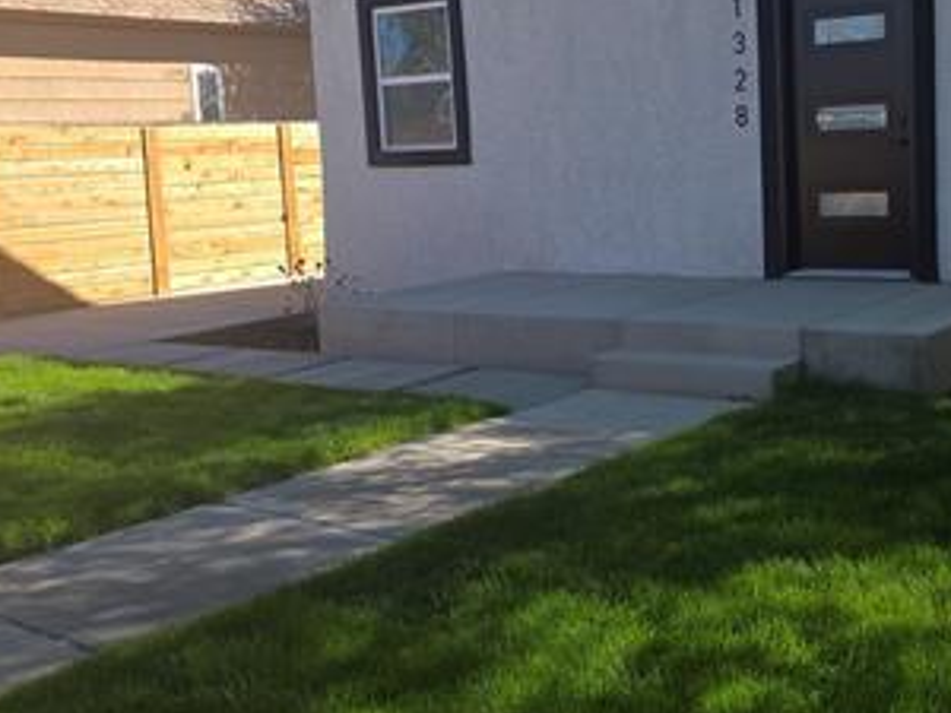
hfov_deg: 38.2
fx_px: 1346
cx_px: 682
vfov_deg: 29.6
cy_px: 287
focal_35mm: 49
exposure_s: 1/399
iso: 12
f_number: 1.7
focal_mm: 6.3
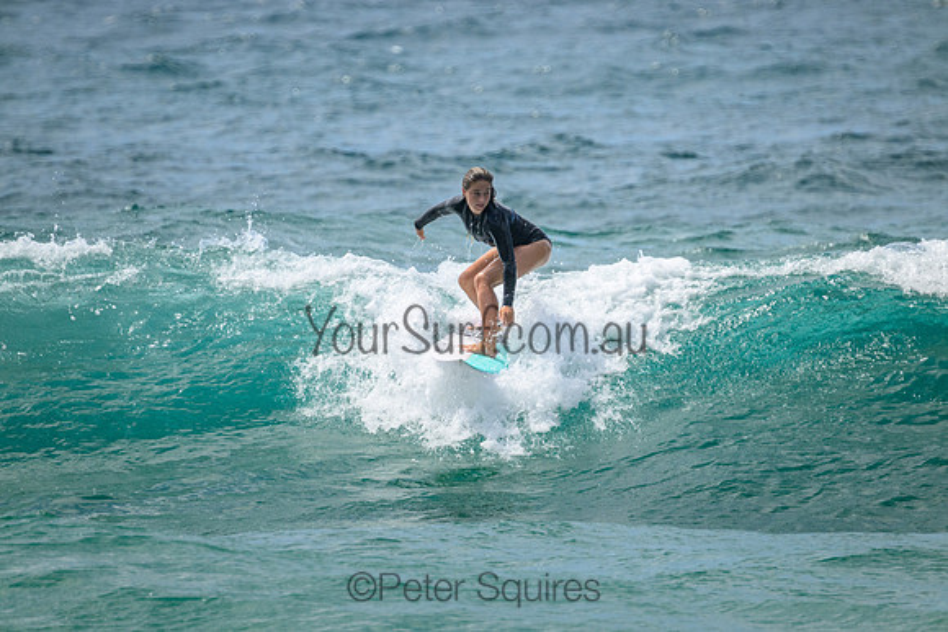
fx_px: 21071
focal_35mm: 800
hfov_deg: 2.6
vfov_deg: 1.7
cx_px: 474
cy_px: 316
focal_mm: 800
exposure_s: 1/2000
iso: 1000
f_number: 11
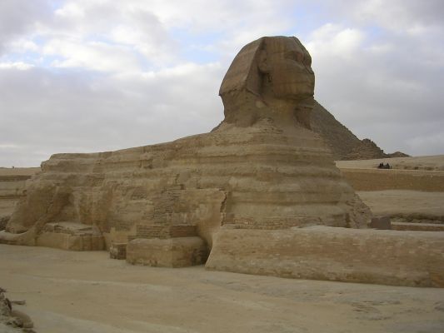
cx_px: 222
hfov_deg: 49.0
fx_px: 488
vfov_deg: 37.7
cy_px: 166
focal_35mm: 38
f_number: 2.8
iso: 50
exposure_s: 1/273
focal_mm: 5.8
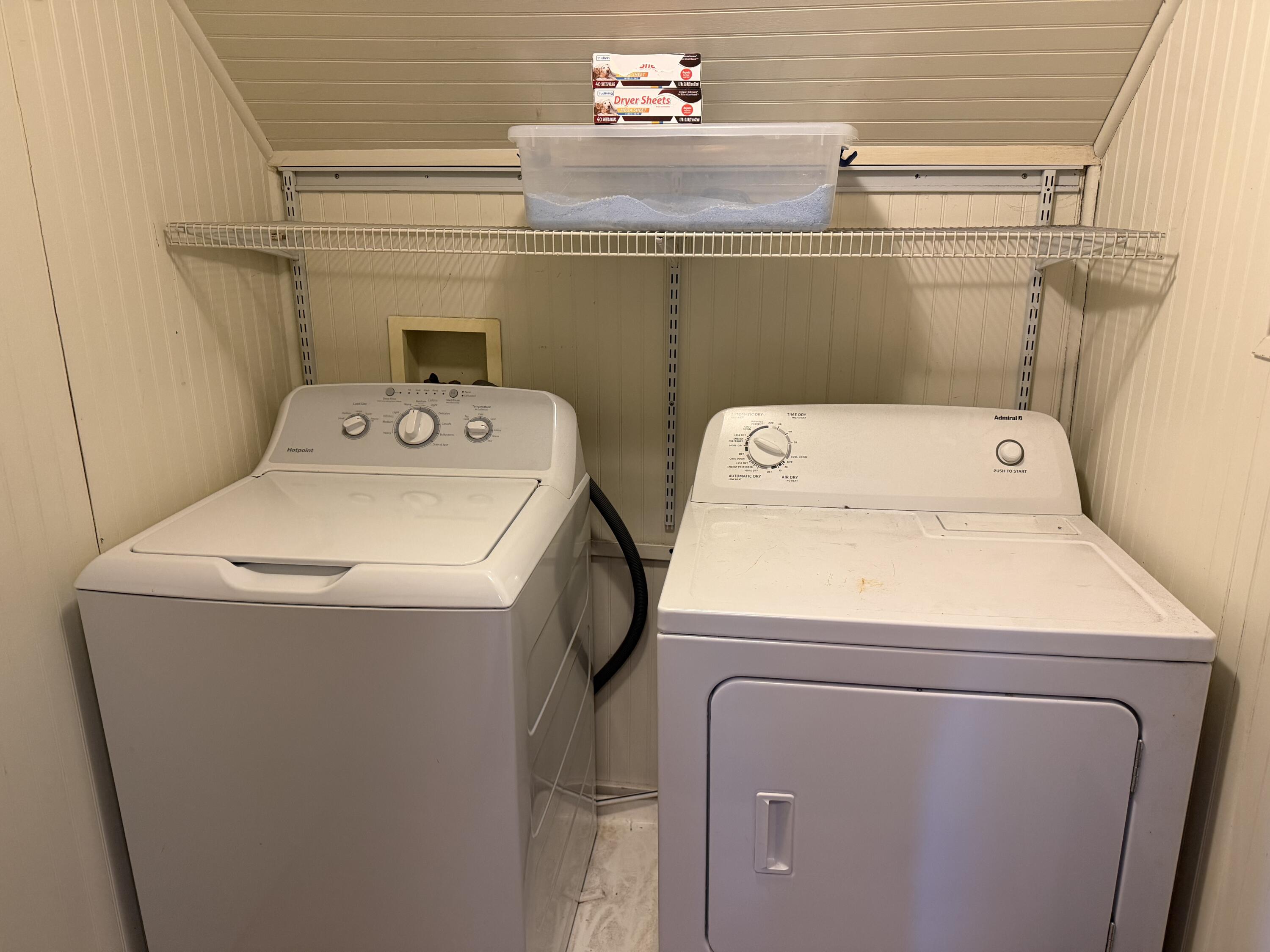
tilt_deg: -15.2
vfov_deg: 56.8
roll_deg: +0.8
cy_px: 476
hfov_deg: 71.6
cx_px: 635
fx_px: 881
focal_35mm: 24
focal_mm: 6.76
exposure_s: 1/60
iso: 320
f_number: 1.78
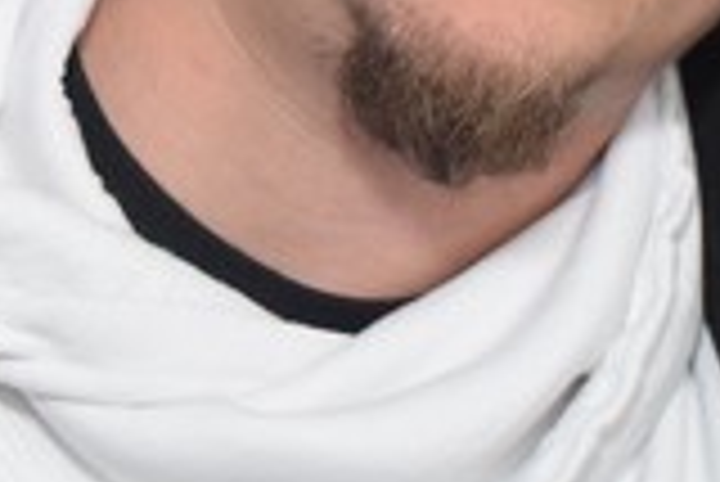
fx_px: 4164
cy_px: -365
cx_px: 740
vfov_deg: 6.5
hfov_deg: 9.8
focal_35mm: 208
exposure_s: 1/60
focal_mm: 22
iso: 1600
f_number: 3.8
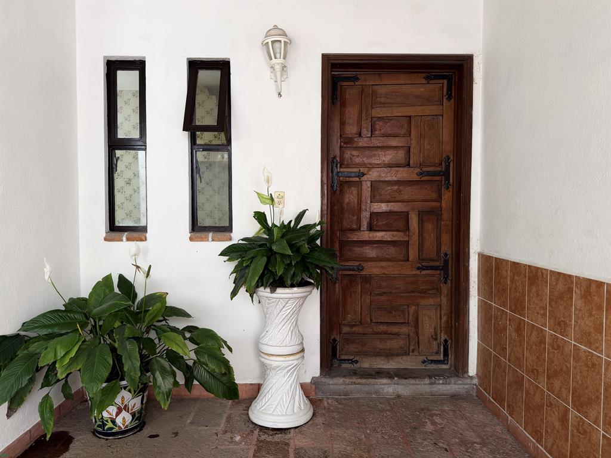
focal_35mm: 24
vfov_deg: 56.8
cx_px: 306
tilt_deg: -2.4
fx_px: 424
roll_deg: -0.3
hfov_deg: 71.6
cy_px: 229
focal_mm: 6.76
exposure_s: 1/121
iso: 100
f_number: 1.78
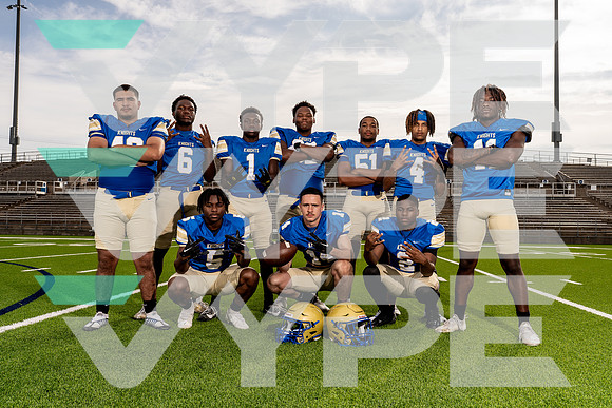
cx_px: 306
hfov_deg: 63.6
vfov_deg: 45.0
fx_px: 493
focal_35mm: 29
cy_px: 204
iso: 100
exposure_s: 1/250
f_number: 9
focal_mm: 29
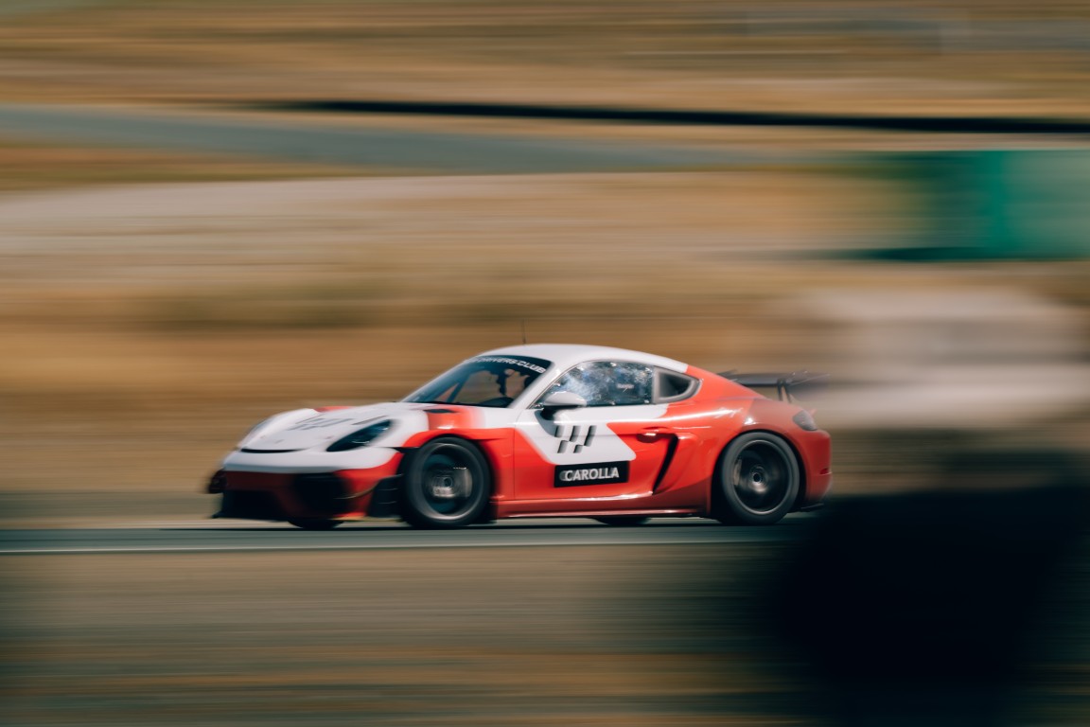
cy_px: 364
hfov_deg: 10.3
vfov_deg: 6.9
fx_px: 6055
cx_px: 545
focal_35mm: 200
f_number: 10
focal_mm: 200
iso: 64
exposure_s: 1/15
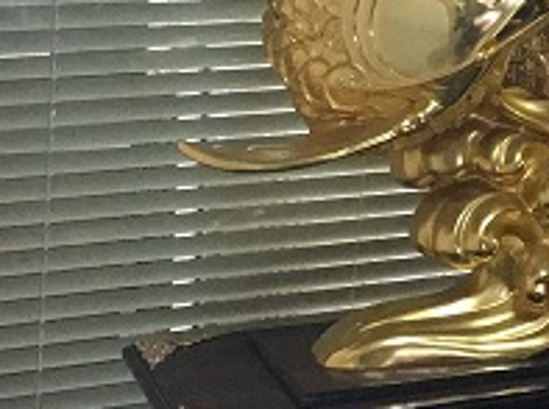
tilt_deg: -0.2
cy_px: -218
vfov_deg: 11.8
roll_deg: -1.9
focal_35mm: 119
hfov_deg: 14.8
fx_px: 1884
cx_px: 946
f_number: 2.2
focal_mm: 4.15
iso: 250
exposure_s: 1/25
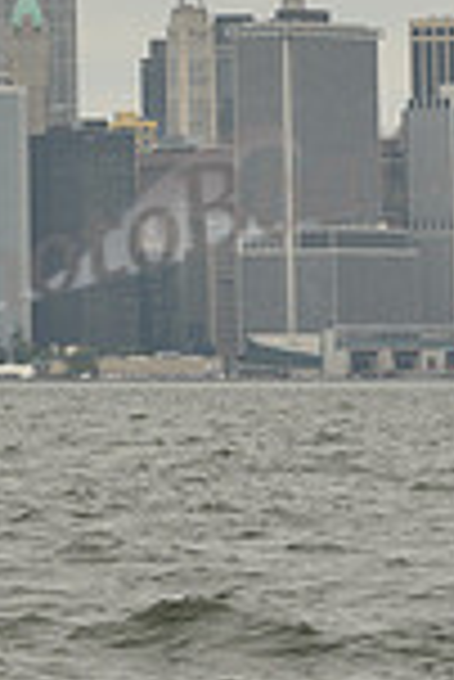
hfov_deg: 4.1
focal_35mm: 331
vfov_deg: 6.1
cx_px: -335
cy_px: -410
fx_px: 6247
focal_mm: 86
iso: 250
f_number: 10
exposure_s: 1/640
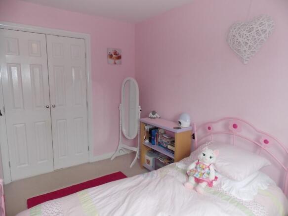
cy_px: 108
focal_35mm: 23
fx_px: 191
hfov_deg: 73.9
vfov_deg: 58.9
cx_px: 144
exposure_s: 1/30
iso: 80
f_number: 3.1
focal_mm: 4
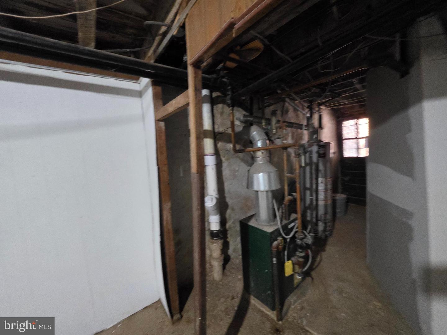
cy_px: 168
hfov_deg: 106.2
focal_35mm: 13
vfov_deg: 89.9
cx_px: 224
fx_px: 168
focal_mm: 2.2
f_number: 1.9
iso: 1000
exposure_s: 1/40
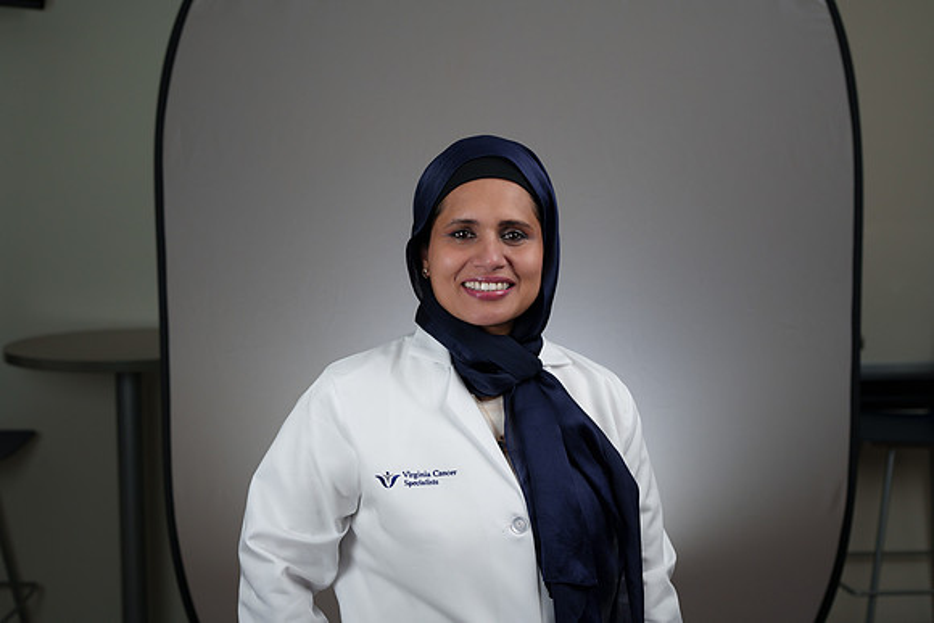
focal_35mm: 50
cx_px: 467
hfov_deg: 39.6
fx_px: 1297
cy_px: 312
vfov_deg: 27.0
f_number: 4
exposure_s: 1/250
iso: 400
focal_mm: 50
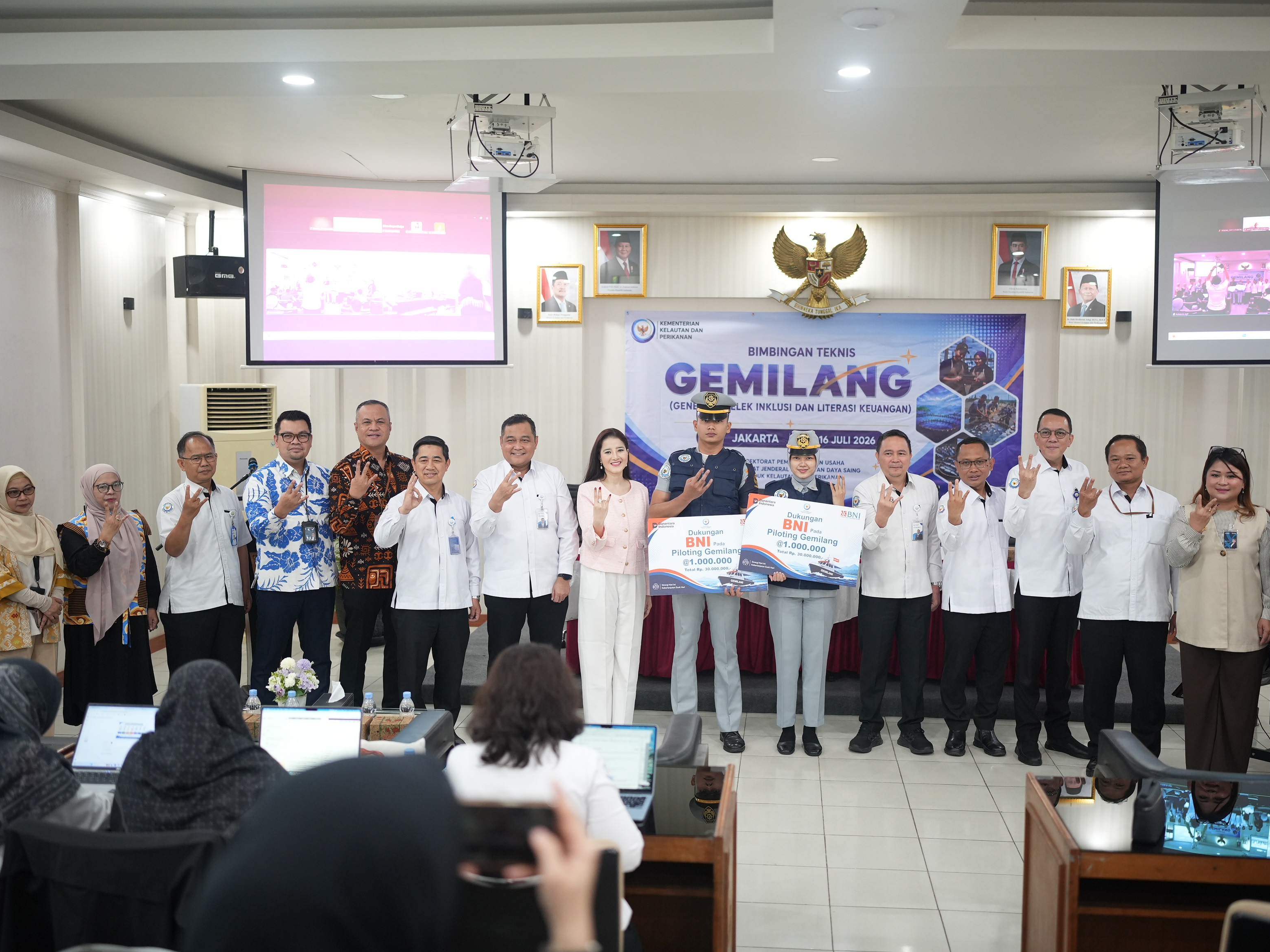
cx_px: 683
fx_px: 1394
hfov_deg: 48.9
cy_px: 477
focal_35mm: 38
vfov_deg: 37.7
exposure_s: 1/171
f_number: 1.4
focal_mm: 35
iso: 1250
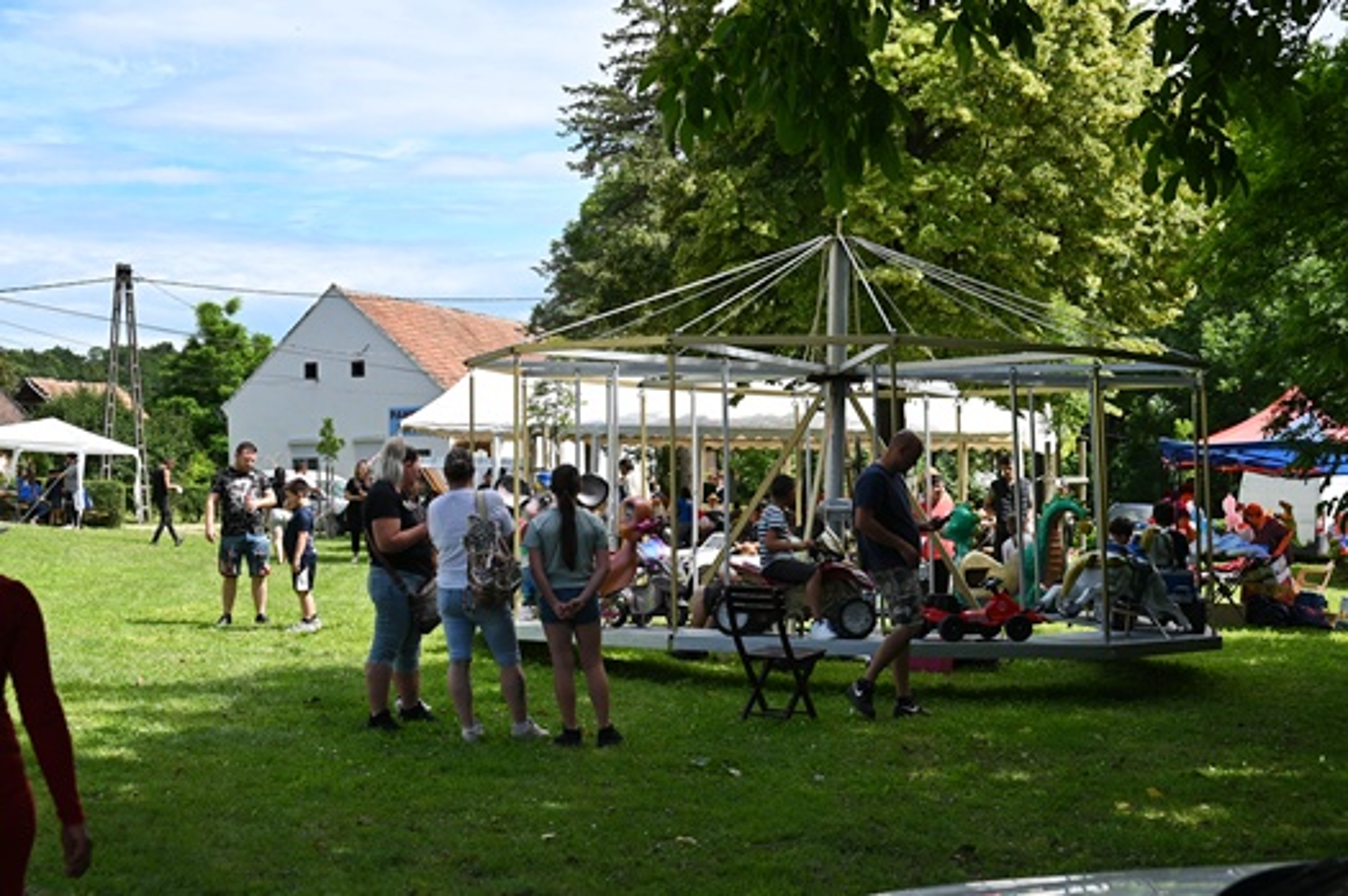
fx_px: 1983
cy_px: 448
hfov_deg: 37.6
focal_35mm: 53
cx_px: 674
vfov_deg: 25.5
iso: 100
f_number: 6.3
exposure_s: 1/320
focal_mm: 53
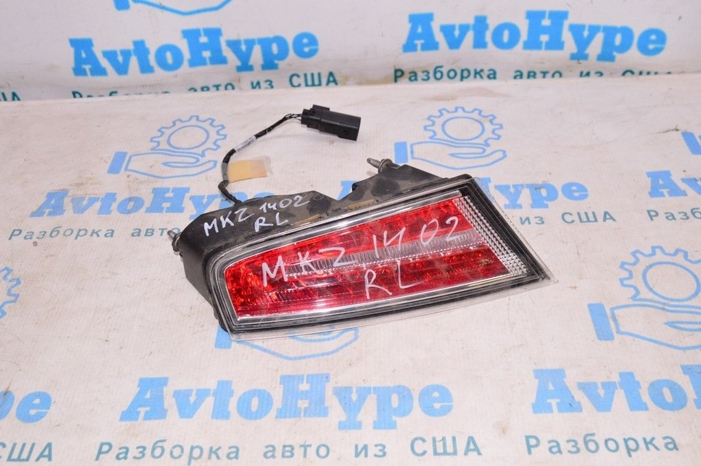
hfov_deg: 51.3
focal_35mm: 38
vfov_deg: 35.4
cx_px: 350
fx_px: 730
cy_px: 233
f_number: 8
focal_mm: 25
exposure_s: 1/200
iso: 1600
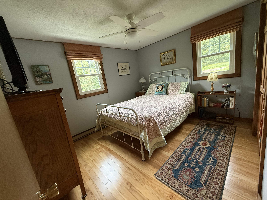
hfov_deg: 102.1
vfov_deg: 85.7
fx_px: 108
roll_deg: +8.7
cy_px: 100
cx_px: 134
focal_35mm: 14
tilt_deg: -11.1
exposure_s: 1/60
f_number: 2.2
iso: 400
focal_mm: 2.22
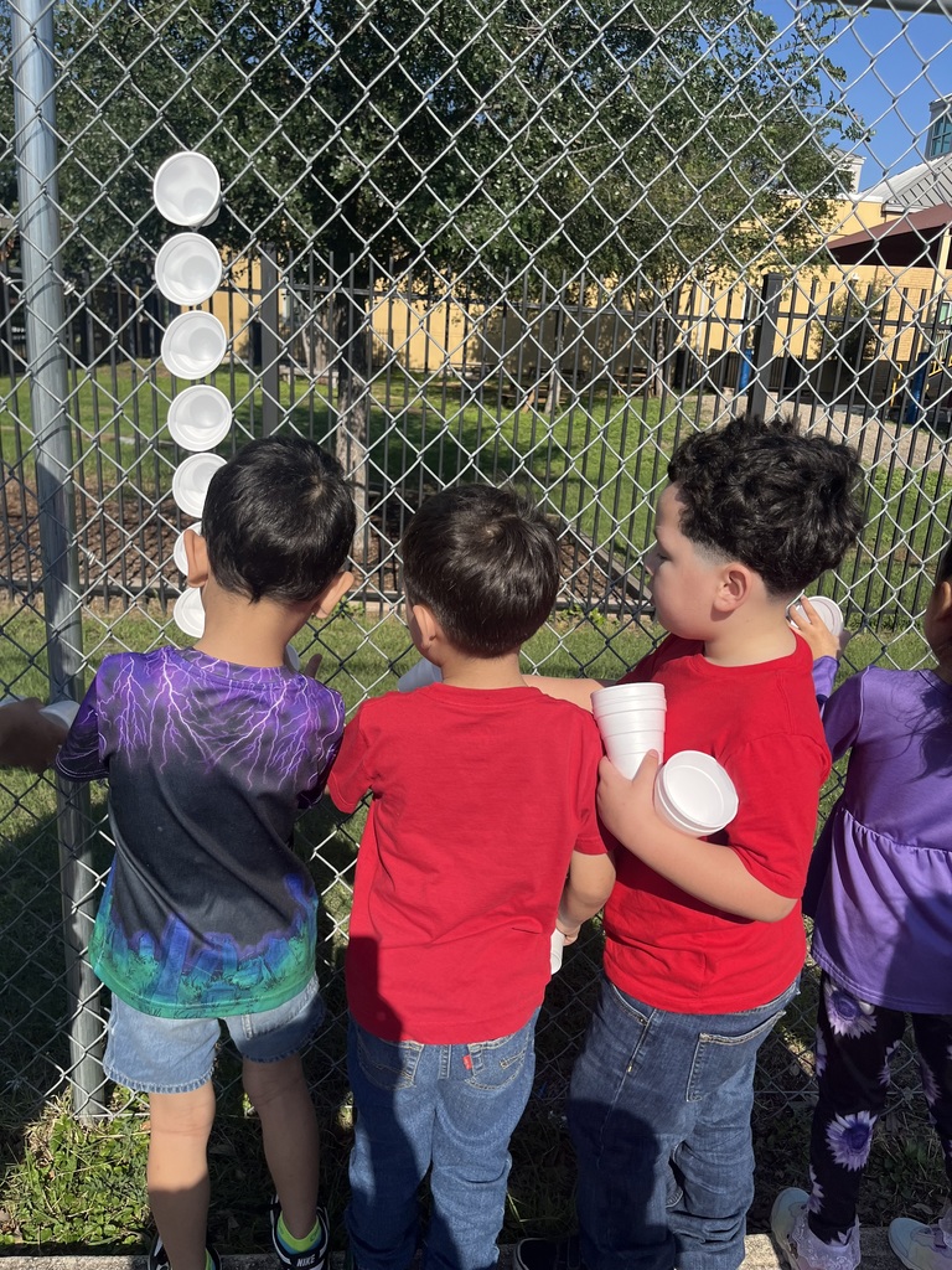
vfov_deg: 67.3
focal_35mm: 26
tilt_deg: -19.1
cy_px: 635
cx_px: 476
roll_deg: -1.0
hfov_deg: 53.1
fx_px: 953
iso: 50
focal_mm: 5.1
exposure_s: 1/3135
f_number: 1.6
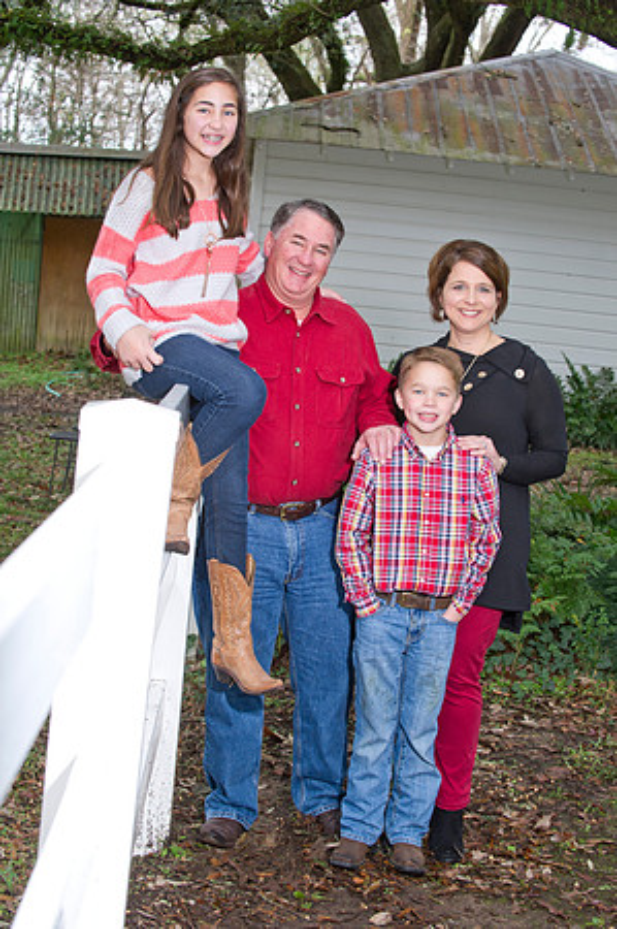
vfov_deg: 28.9
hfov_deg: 19.4
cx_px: 308
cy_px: 464
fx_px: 1804
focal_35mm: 70
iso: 1250
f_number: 6.3
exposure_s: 1/100
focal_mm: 70
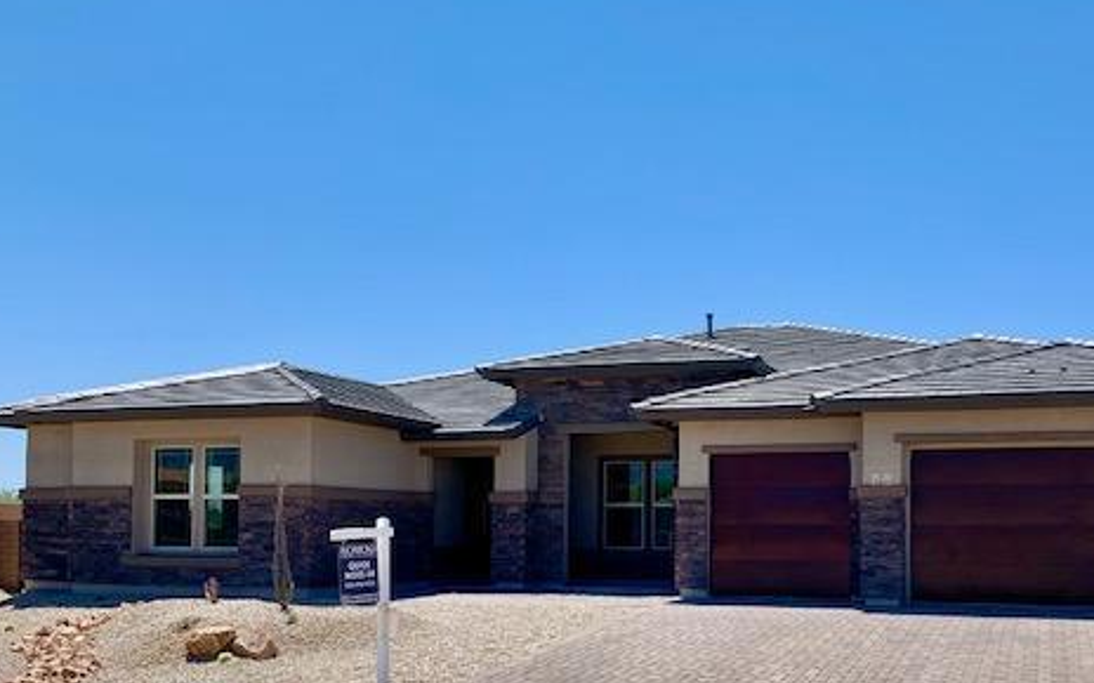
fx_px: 1133
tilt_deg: +0.9
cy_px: 497
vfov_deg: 33.0
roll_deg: -0.3
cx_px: 679
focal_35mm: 38
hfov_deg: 51.1
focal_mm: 4.25
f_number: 1.8
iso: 25
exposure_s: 1/3289
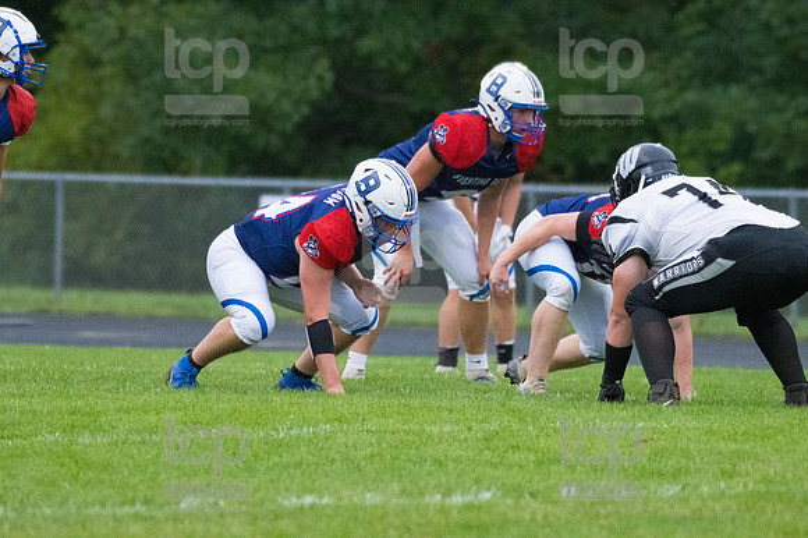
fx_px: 11440
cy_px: 269
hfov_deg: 4.0
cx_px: 404
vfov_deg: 2.7
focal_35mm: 510
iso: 6400
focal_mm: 340
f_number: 5.6
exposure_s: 1/2000
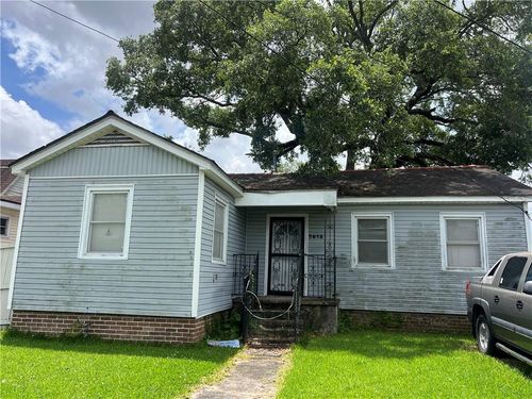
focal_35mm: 26
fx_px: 400
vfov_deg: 53.1
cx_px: 266
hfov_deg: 67.3
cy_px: 200
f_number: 1.5
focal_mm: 5.7
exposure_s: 1/2915
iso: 50
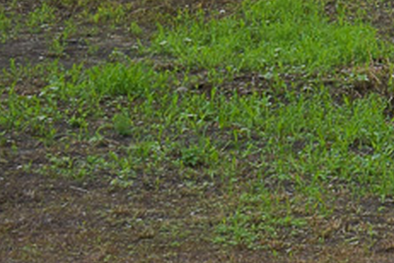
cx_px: 974
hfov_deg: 8.5
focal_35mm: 218
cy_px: -234
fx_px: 2386
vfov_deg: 6.2
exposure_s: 1/500
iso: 400
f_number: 5.6
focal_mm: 28
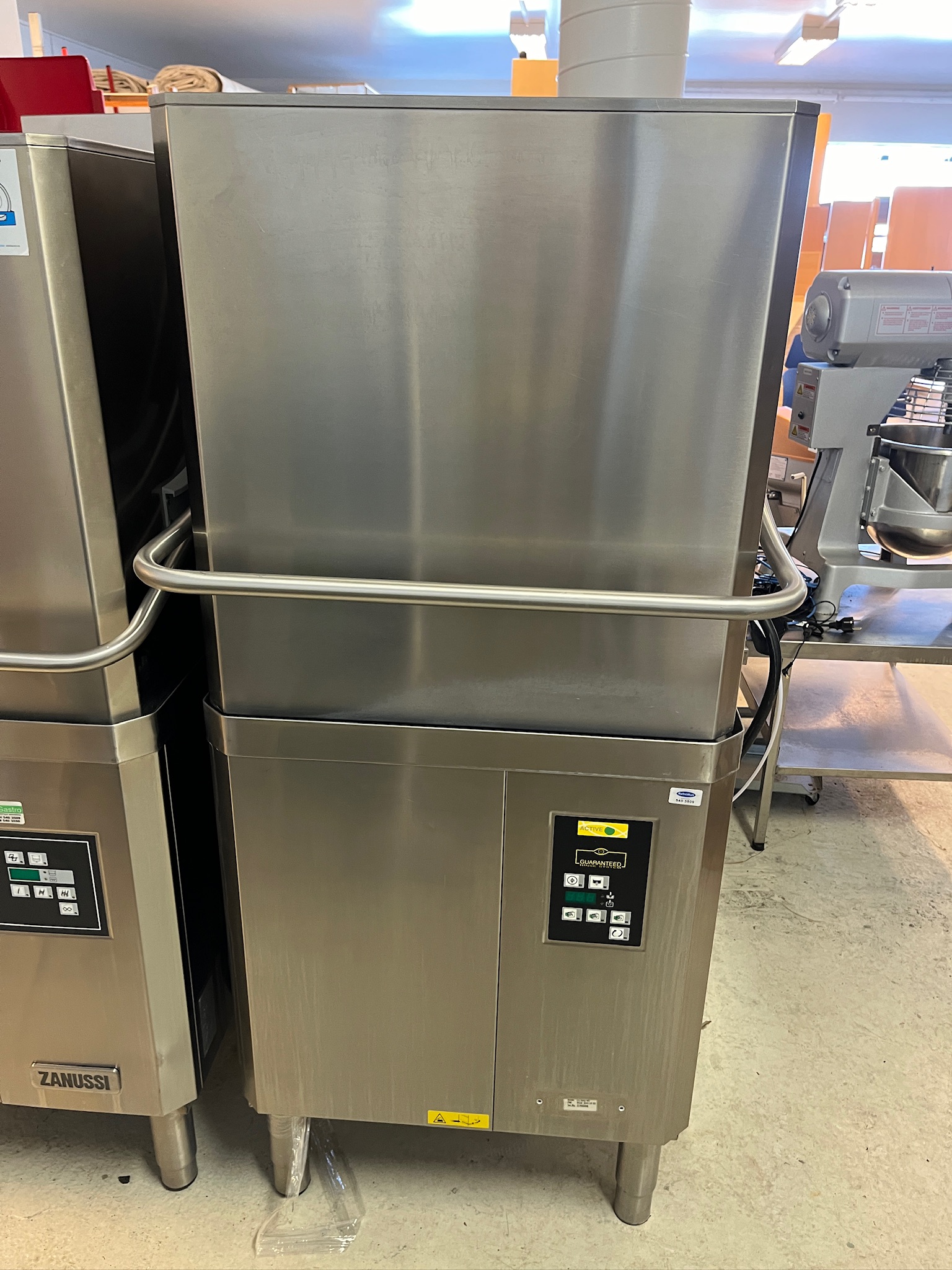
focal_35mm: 26
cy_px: 635
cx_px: 476
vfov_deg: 67.3
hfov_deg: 53.1
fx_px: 953
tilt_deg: -23.1
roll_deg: +0.1
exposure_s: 1/50
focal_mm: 5.1
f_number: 1.6
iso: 200
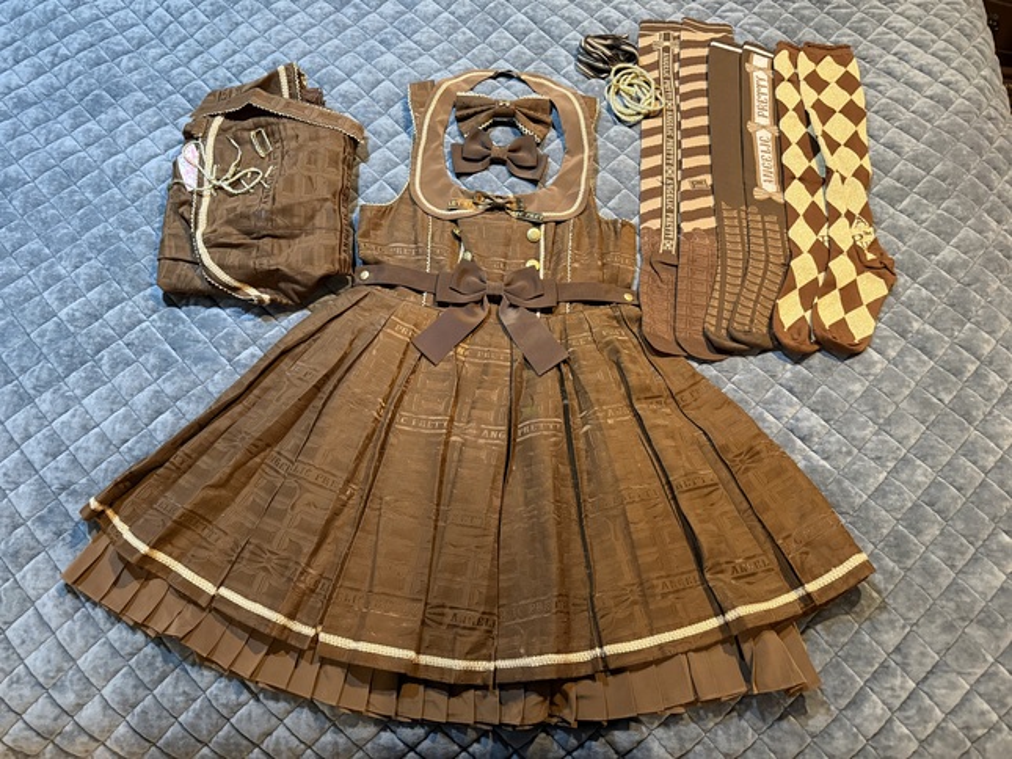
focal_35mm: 24
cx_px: 506
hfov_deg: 71.6
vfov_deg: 56.8
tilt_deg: -67.2
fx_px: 702
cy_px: 380
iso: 800
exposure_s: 1/60
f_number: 1.78
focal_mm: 6.76
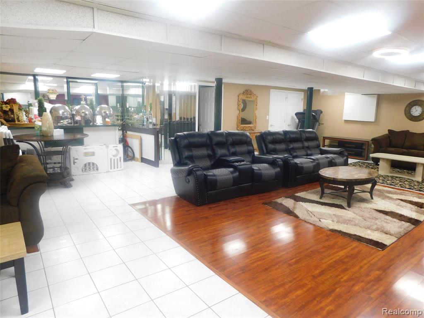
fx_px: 282
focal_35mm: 23
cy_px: 159
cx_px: 212
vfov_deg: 58.9
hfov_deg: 73.9
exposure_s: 1/30
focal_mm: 4
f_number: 3
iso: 200
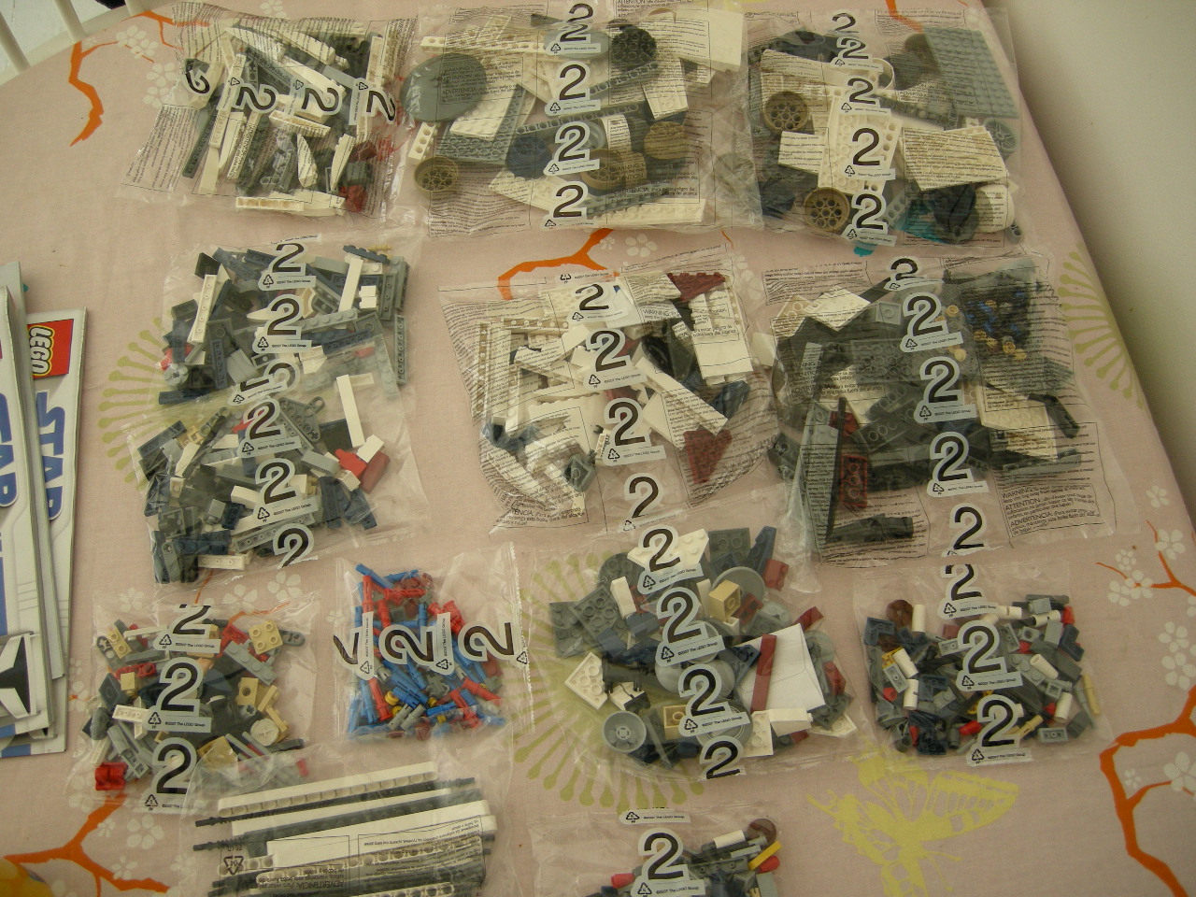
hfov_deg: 51.4
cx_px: 598
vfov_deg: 39.7
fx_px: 1244
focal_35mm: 36
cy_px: 448
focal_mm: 7.5
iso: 127
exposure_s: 1/59.7
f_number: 2.7
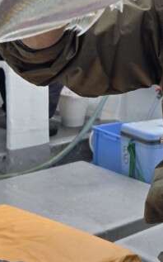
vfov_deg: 26.2
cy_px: 40
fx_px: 548
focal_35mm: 77
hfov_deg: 16.3
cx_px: 187
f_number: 1.8
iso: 25
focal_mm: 5.4
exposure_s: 1/1126
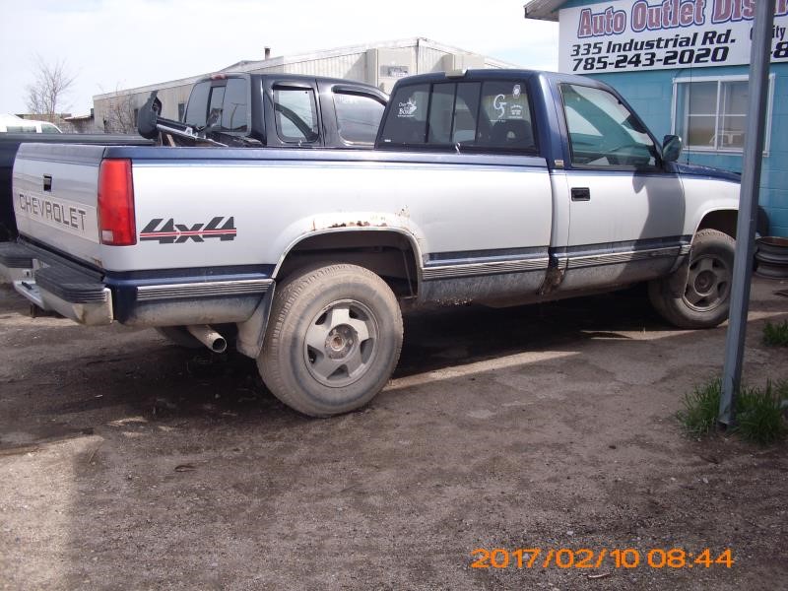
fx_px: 820
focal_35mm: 36
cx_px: 394
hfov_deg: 51.4
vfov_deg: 39.7
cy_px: 296
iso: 80
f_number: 7.8
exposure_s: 1/125
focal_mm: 6.3
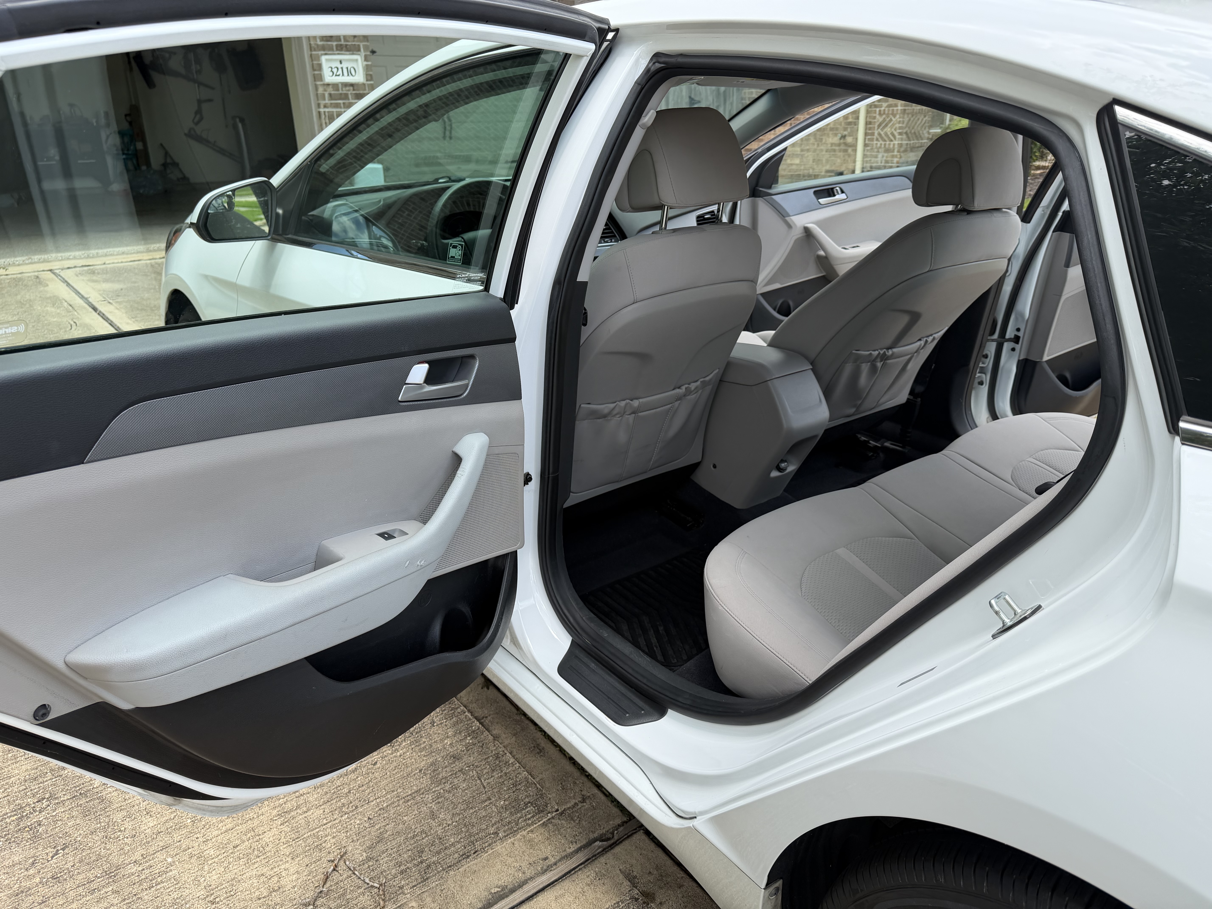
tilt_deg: -20.4
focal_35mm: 24
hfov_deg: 71.6
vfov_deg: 56.8
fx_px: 840
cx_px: 606
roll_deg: +2.0
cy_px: 454
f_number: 1.78
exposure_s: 1/1174
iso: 80
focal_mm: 6.76
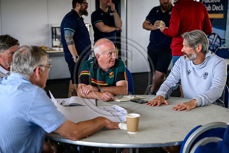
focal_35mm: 70
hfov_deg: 28.8
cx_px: 114
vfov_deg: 19.5
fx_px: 445
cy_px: 76
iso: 2500
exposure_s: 1/800
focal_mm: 70
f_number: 3.2
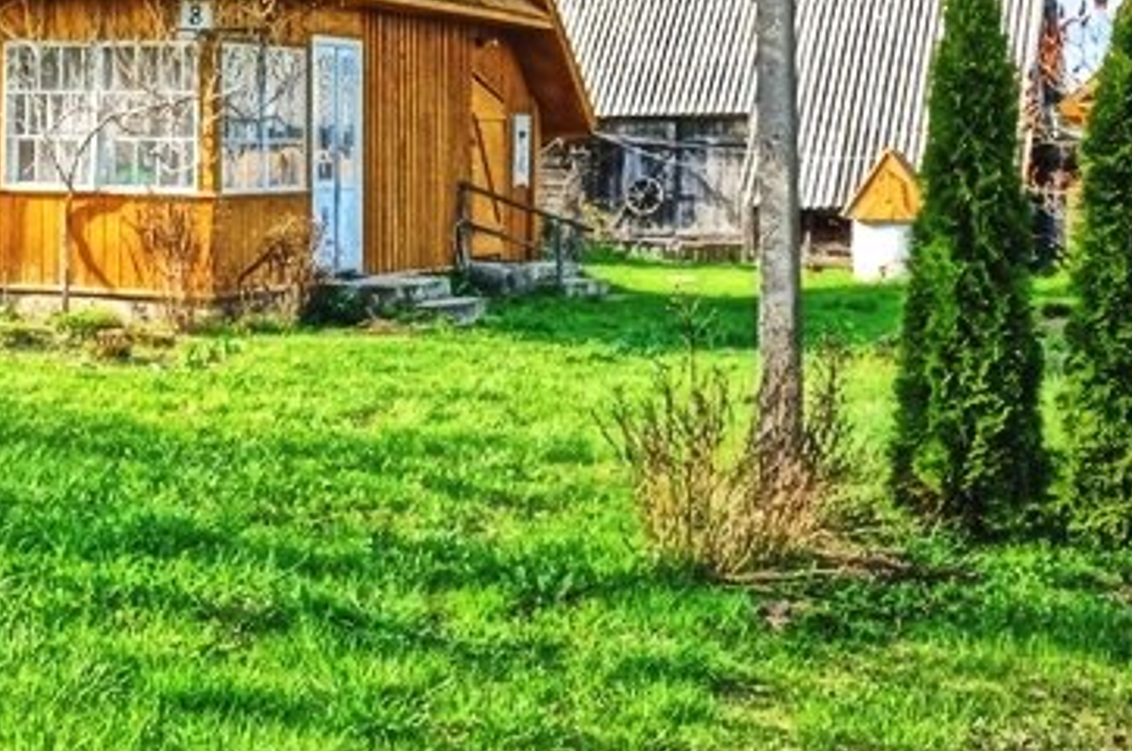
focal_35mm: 73
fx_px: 2291
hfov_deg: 26.4
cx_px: 31
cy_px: -8
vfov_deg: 18.1
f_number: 9
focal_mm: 22
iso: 1600
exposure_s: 1/500
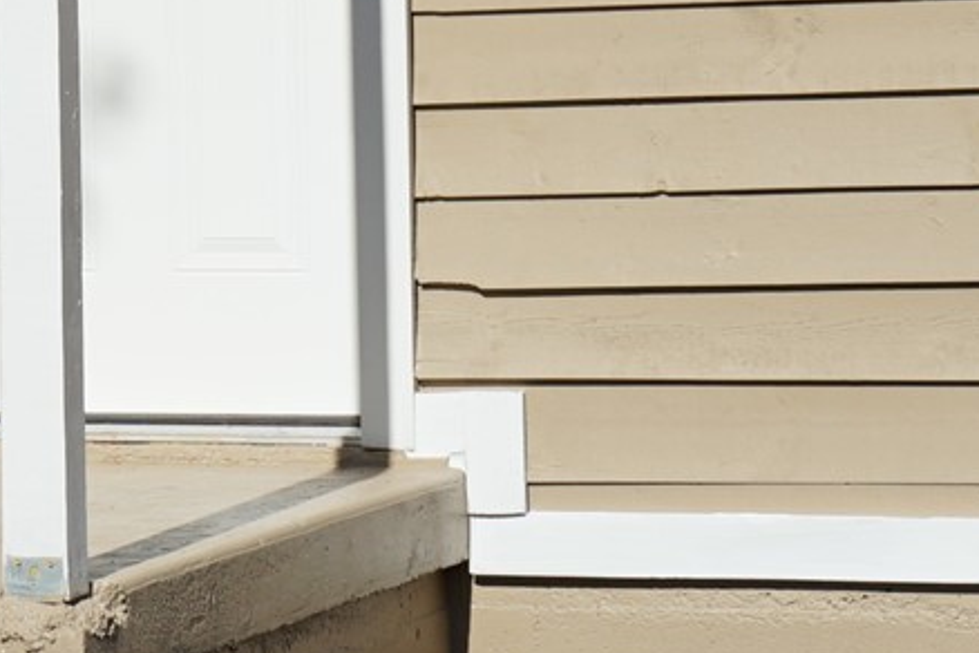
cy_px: -25
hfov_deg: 9.0
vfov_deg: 6.0
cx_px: 38
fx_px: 6200
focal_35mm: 228
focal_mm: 46
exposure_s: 1/400
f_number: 9
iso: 100
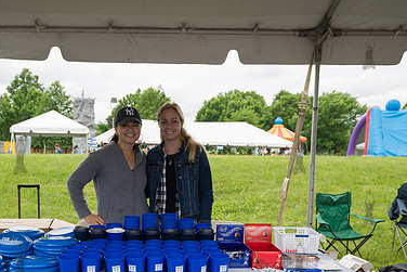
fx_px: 418
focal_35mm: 37
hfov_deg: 51.5
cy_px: 208
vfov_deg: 35.1
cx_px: 159
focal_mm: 24
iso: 200
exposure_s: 1/400
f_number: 4.5
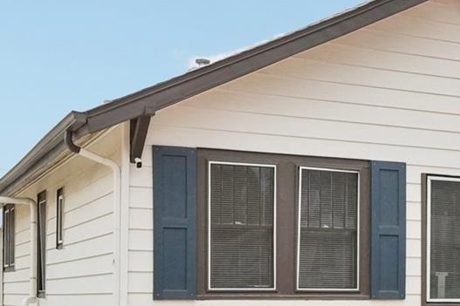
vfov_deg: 16.4
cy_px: 295
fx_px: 1047
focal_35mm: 82
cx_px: 503
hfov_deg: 23.3
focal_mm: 18
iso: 800
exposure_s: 1/1000
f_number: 8
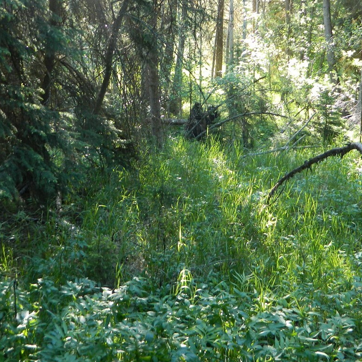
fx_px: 544
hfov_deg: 36.7
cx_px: 201
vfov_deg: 36.5
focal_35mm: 46
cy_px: 132
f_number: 3.1
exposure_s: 1/30
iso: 140
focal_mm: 4.5
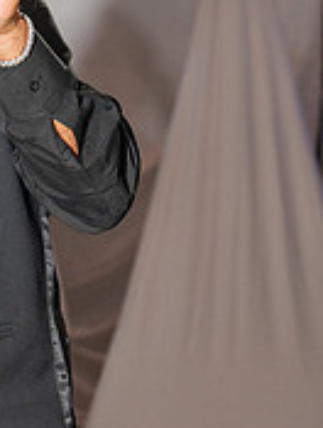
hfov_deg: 5.3
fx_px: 3434
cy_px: 115
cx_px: -320
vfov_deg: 7.1
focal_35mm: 277
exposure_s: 1/200
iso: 500
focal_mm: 70
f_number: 4.5
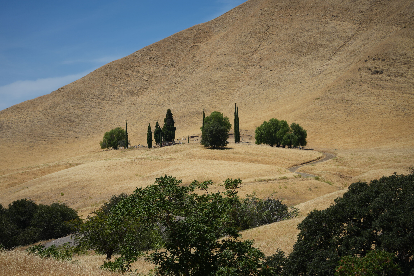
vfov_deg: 11.0
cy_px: 138
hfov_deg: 16.4
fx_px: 1437
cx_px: 207
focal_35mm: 125
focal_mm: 125
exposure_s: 1/1250
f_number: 5.6
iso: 160
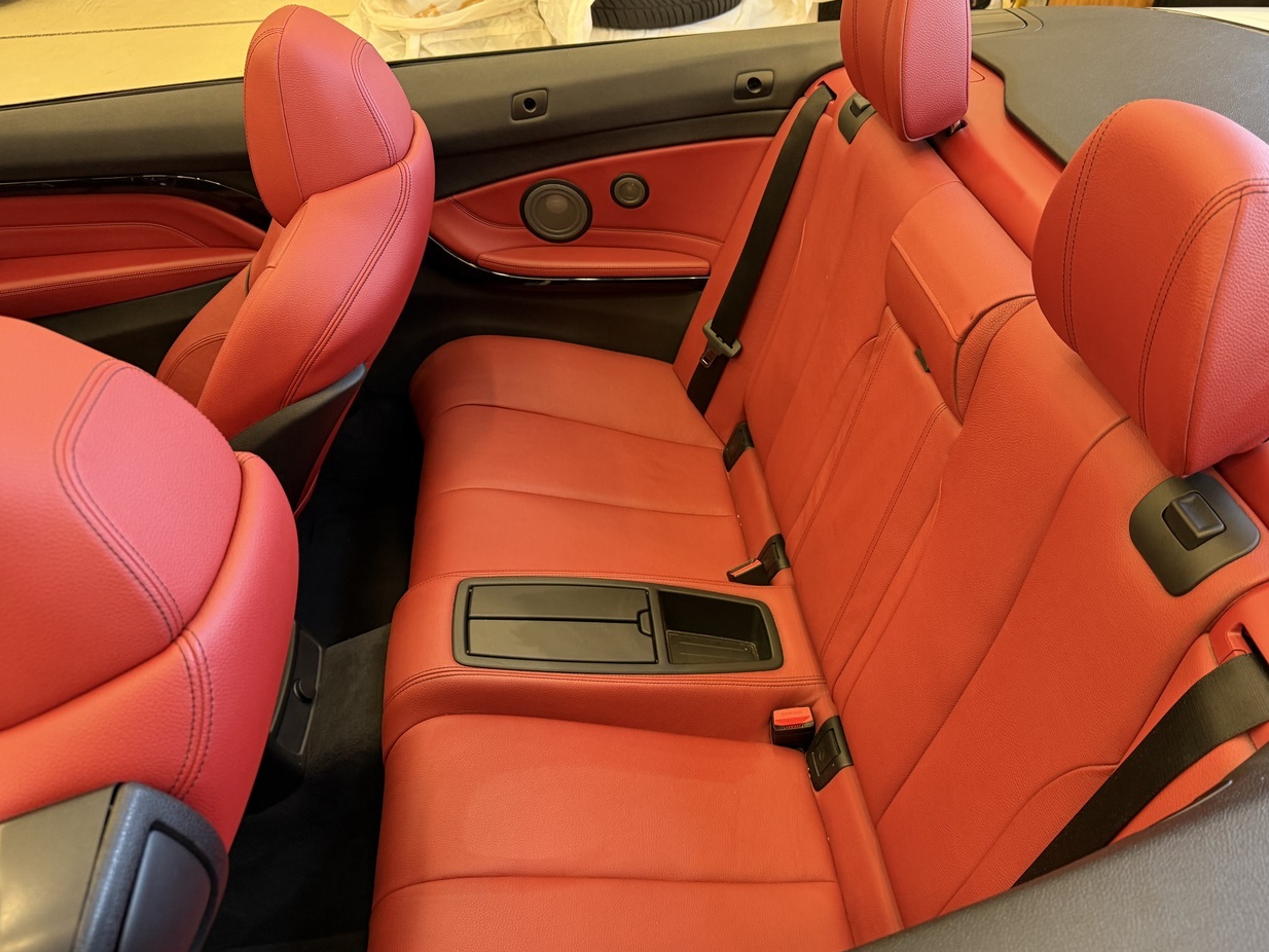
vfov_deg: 49.7
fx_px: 1027
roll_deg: +2.2
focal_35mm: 28
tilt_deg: -36.9
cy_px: 452
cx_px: 714
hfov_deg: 63.2
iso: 320
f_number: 1.78
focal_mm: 6.76
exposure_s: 1/50
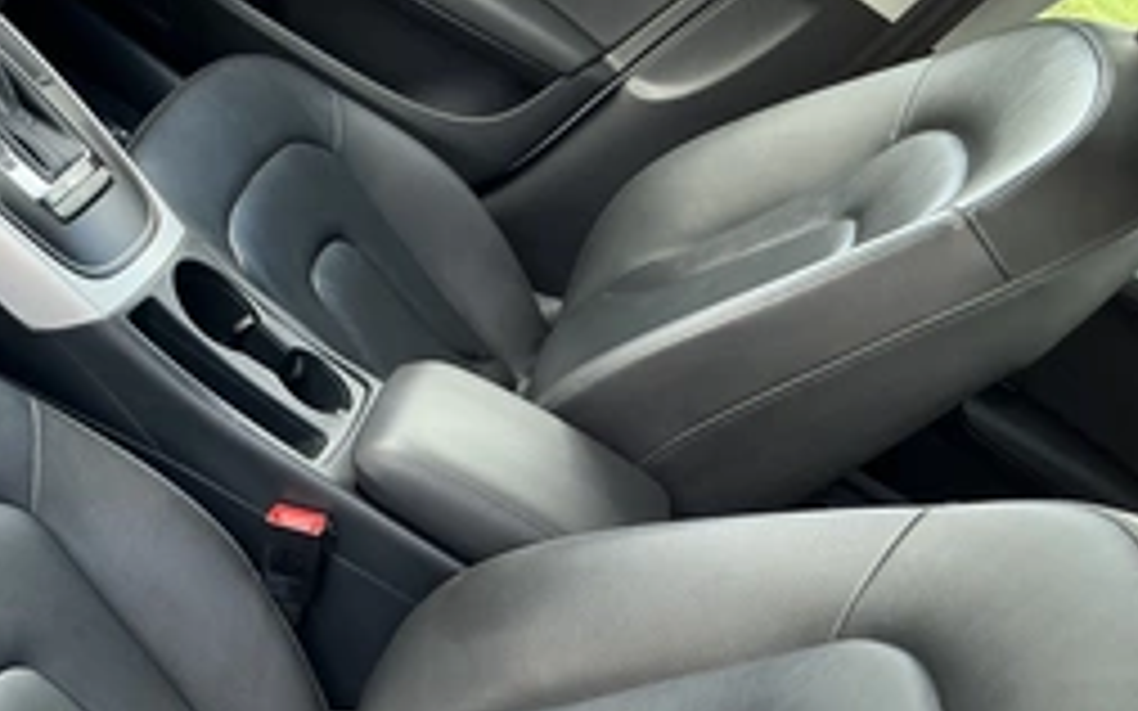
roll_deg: -41.0
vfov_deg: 26.7
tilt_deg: -38.3
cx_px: 288
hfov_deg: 41.4
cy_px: 598
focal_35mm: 47
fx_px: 1457
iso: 40
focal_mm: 3
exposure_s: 1/122
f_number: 1.8
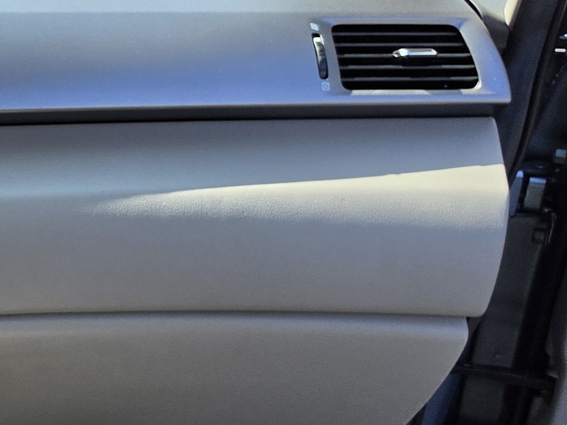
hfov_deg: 15.2
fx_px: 1703
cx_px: -577
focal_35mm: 104
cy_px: 181
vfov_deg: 14.2
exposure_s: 1/2296
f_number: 1.4
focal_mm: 6.5
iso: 64
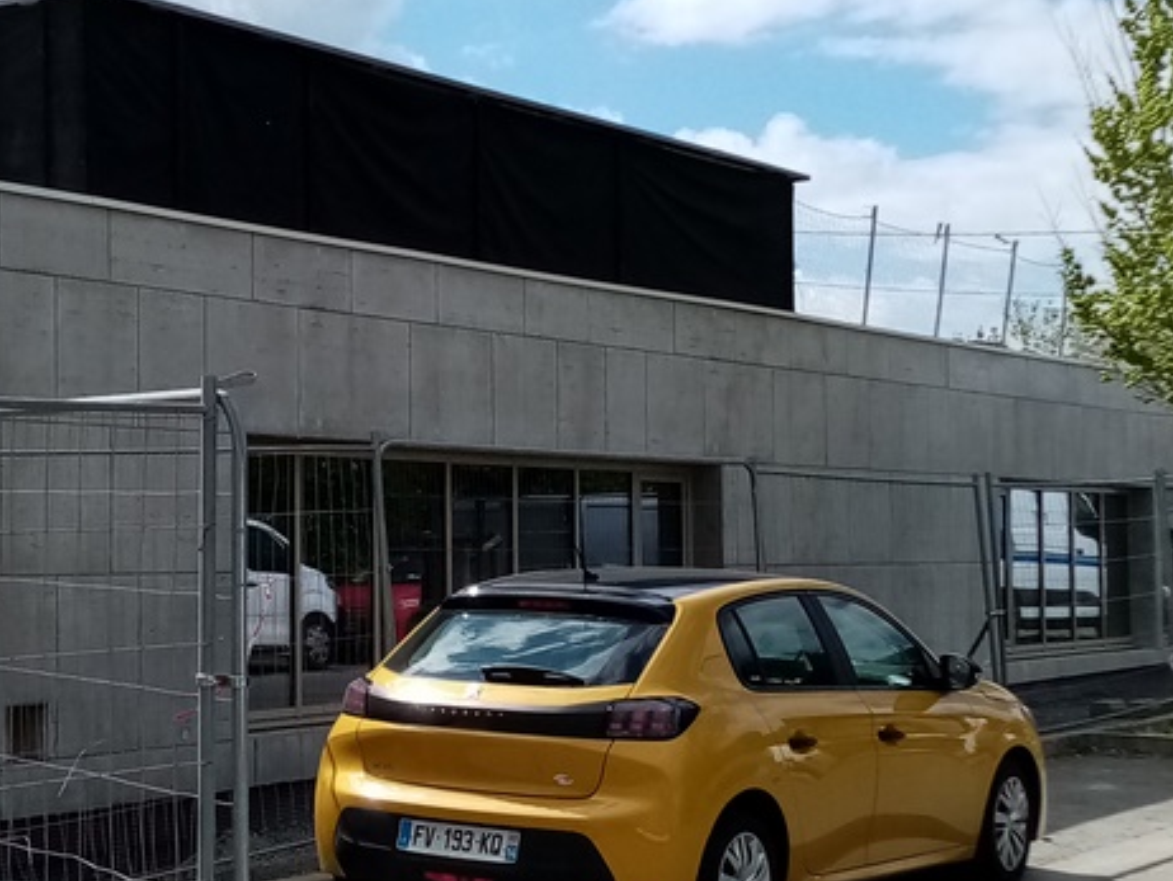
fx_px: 2441
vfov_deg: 20.5
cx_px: 371
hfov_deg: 26.8
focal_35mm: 72
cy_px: 472
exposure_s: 1/1976
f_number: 1.8
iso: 104
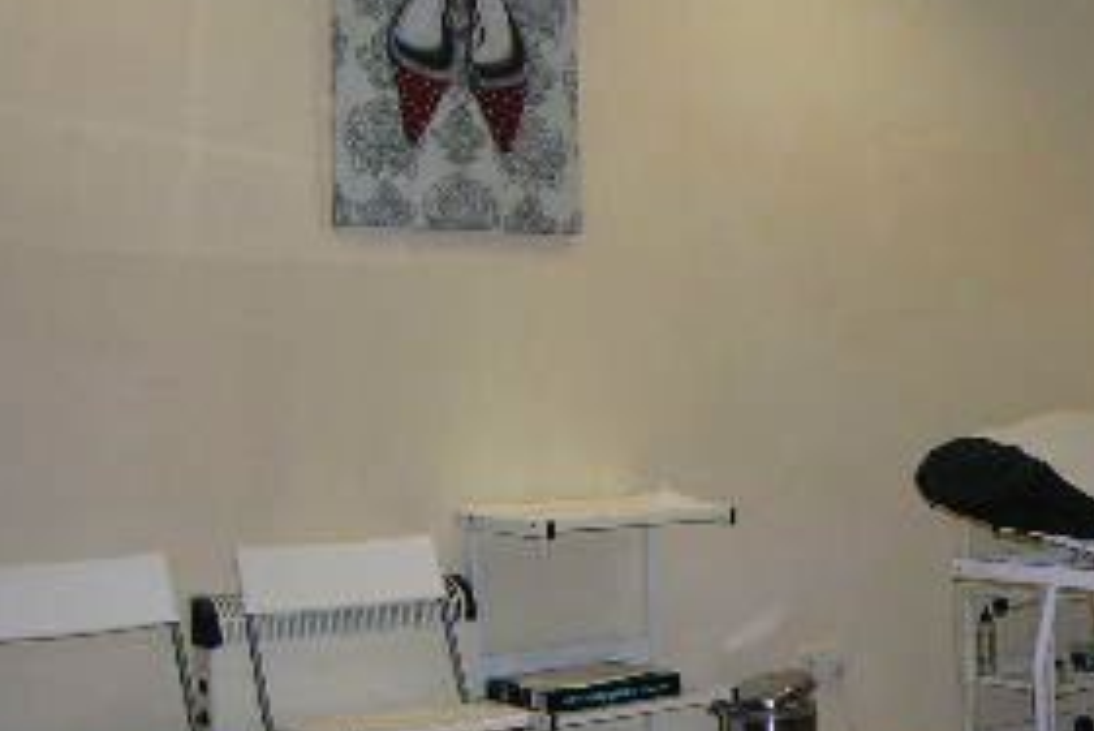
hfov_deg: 32.3
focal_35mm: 57
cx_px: 1086
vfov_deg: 23.8
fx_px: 1733
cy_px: 403
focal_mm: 6.1
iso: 50
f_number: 2.6
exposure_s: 1/60.1
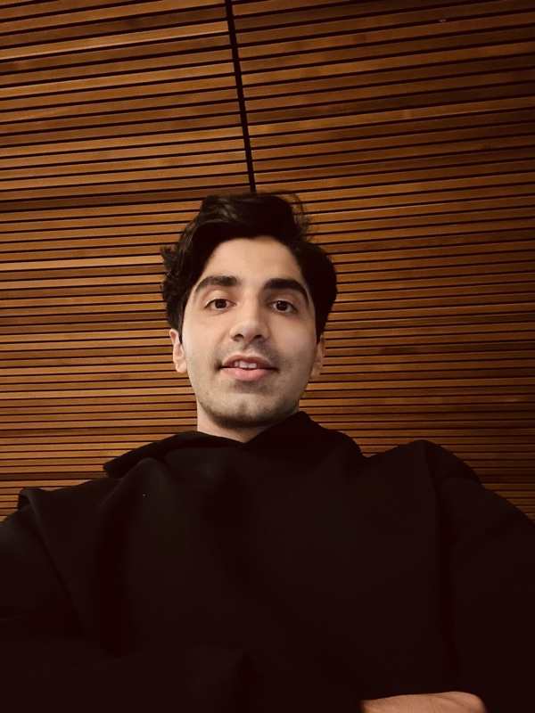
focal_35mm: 30
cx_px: 268
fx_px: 618
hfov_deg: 46.8
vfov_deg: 60.0
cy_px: 356
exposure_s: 1/19
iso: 640
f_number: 1.9
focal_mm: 2.69
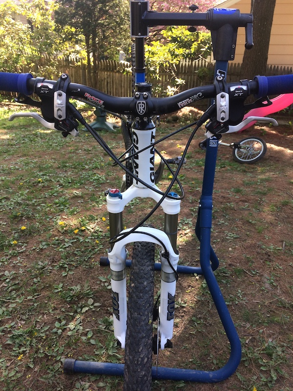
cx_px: 146
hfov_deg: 48.2
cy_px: 196
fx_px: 327
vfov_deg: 61.7
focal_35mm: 29
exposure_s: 1/225
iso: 32
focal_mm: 4.15
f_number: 2.2
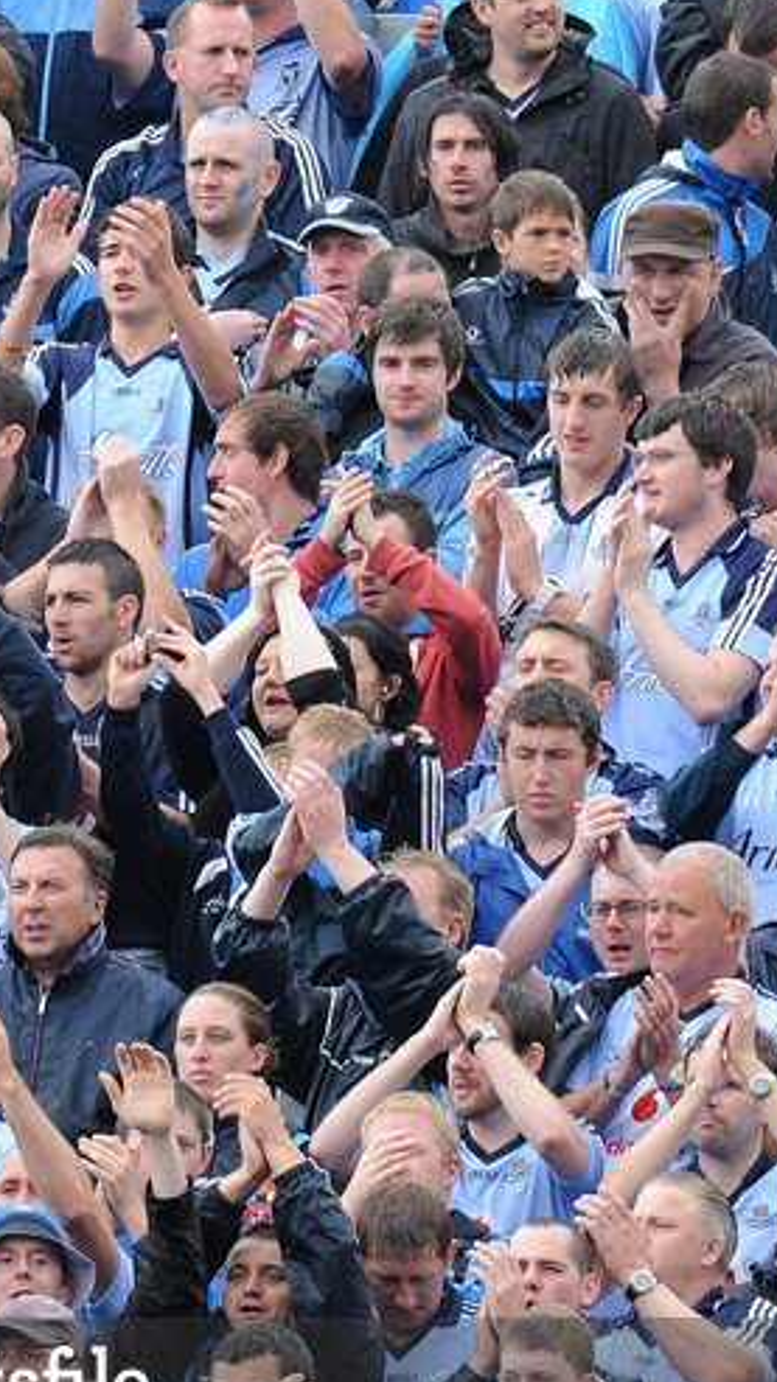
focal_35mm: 1304
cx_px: -72
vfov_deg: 1.7
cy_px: 722
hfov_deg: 0.9
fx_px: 47803
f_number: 7.1
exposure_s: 1/320
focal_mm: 600
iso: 640
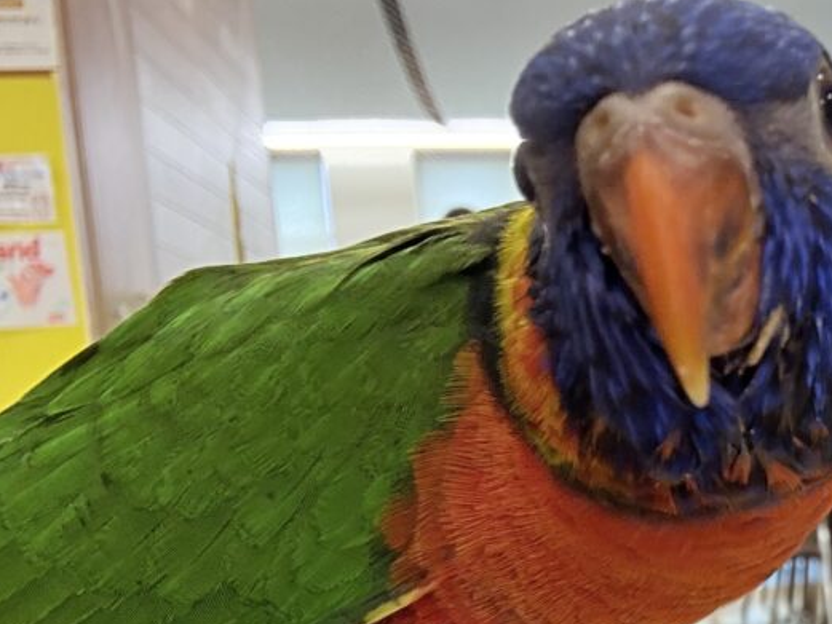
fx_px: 1274
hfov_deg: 32.5
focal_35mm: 53
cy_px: 586
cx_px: 880
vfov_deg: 26.4
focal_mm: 2.69
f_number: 1.9
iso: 100
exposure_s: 1/50
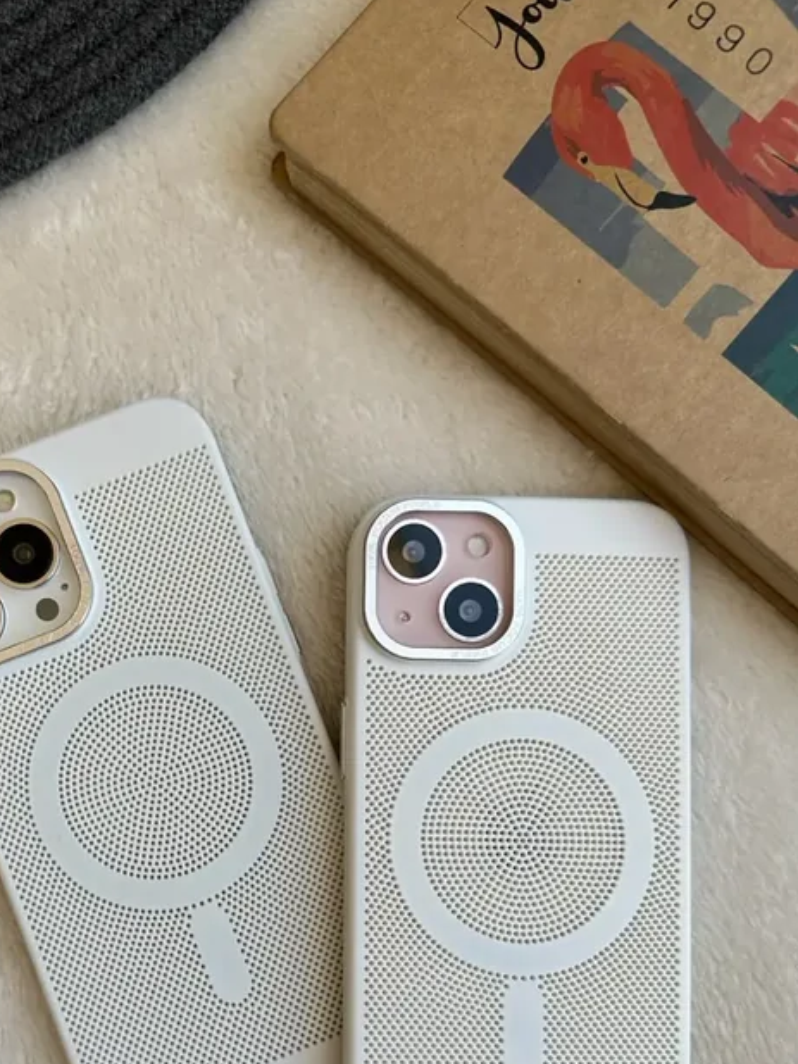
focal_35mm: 35
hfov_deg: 39.8
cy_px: 742
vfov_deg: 51.3
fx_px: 1075
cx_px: 218
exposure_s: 1/767
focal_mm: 6.86
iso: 80
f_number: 1.78
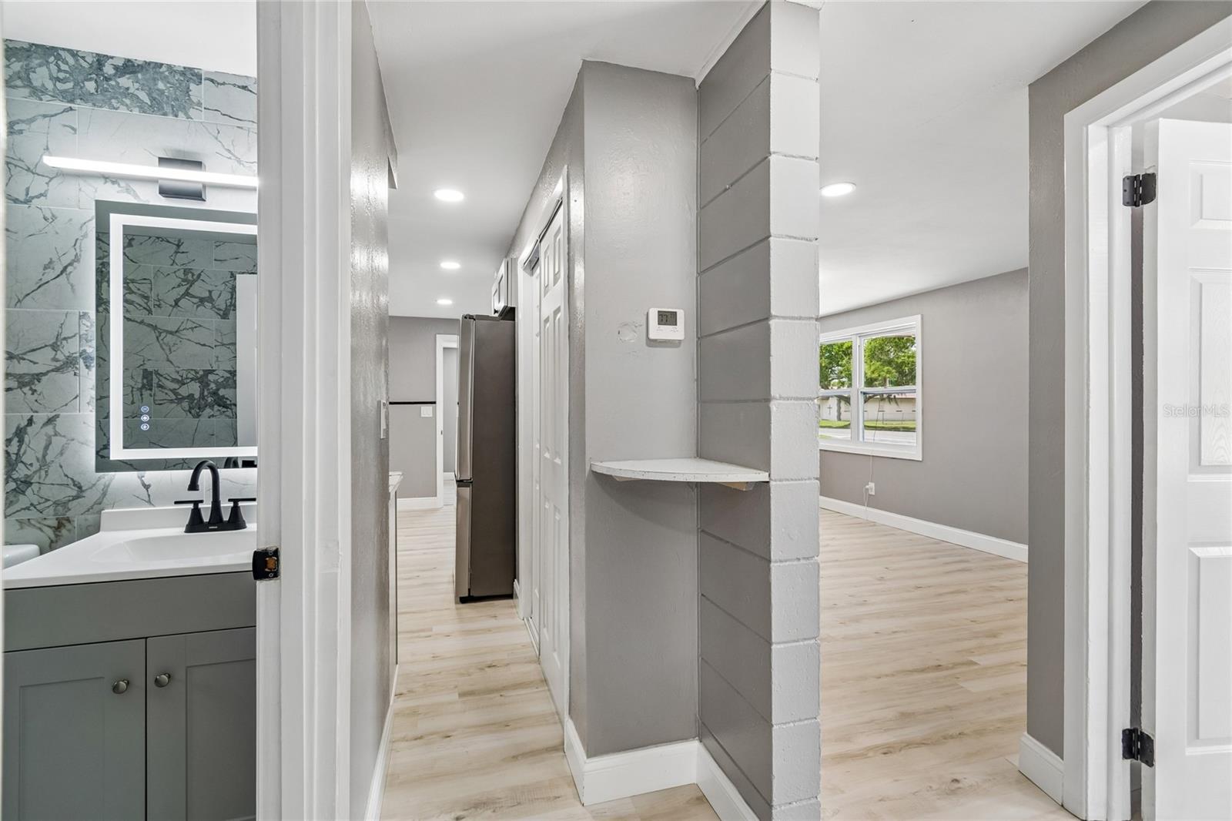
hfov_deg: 100.4
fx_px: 513
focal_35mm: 15
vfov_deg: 77.3
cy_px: 410
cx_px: 616
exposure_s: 1/8
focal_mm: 10
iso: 100
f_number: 7.1
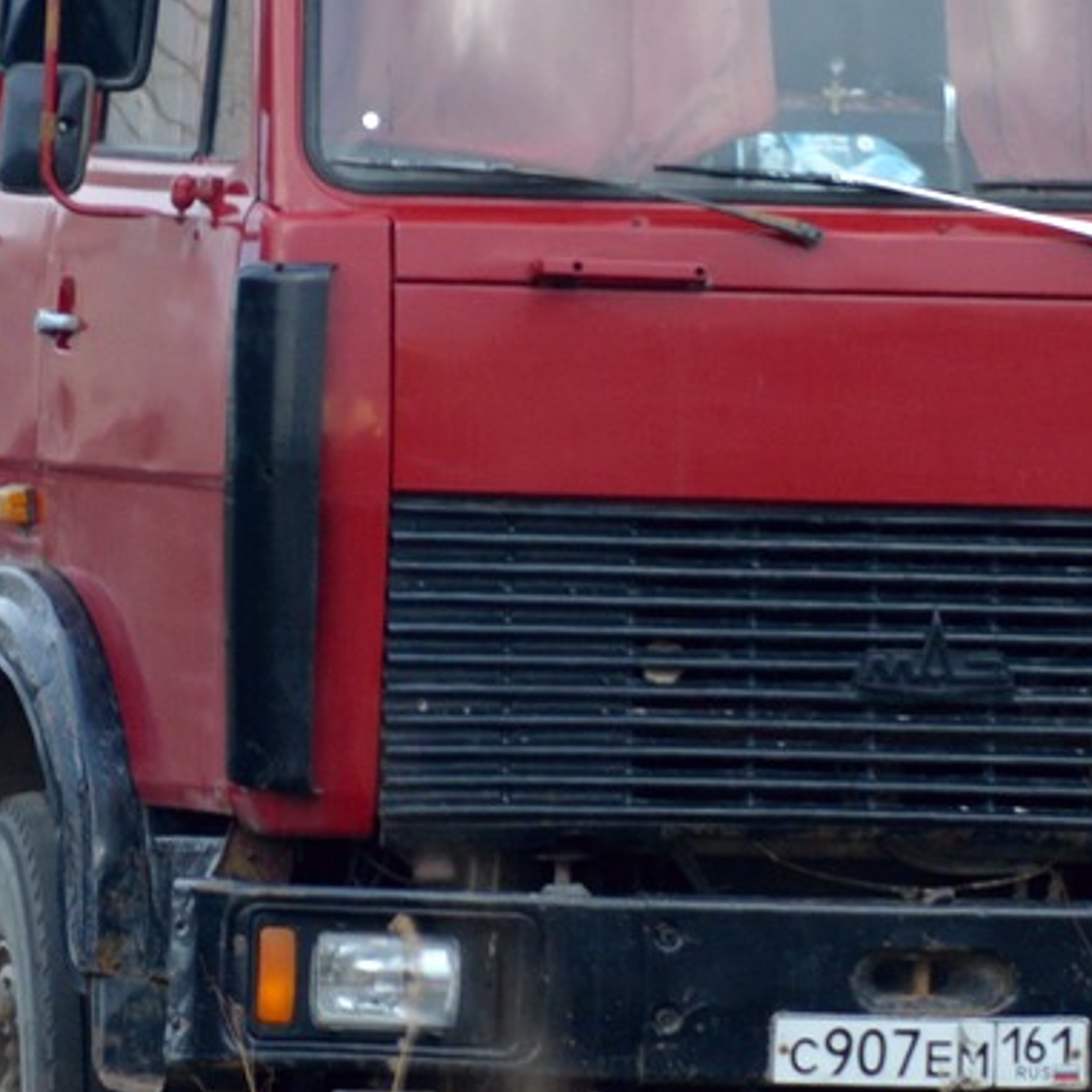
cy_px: 309
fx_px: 35690
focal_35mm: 1000
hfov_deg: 1.8
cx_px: 354
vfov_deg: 1.8
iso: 400
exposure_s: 1/250
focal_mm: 250
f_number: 6.3
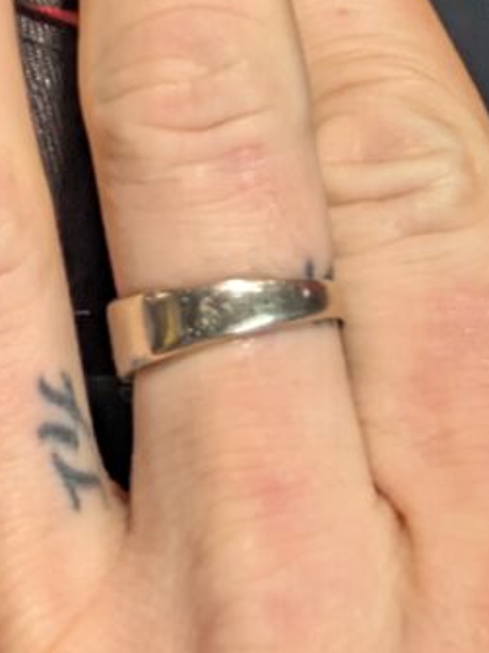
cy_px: -1802
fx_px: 3447
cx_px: -483
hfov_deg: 7.8
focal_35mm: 183
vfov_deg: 7.9
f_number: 1.68
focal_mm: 6.9
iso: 245
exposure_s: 1/40
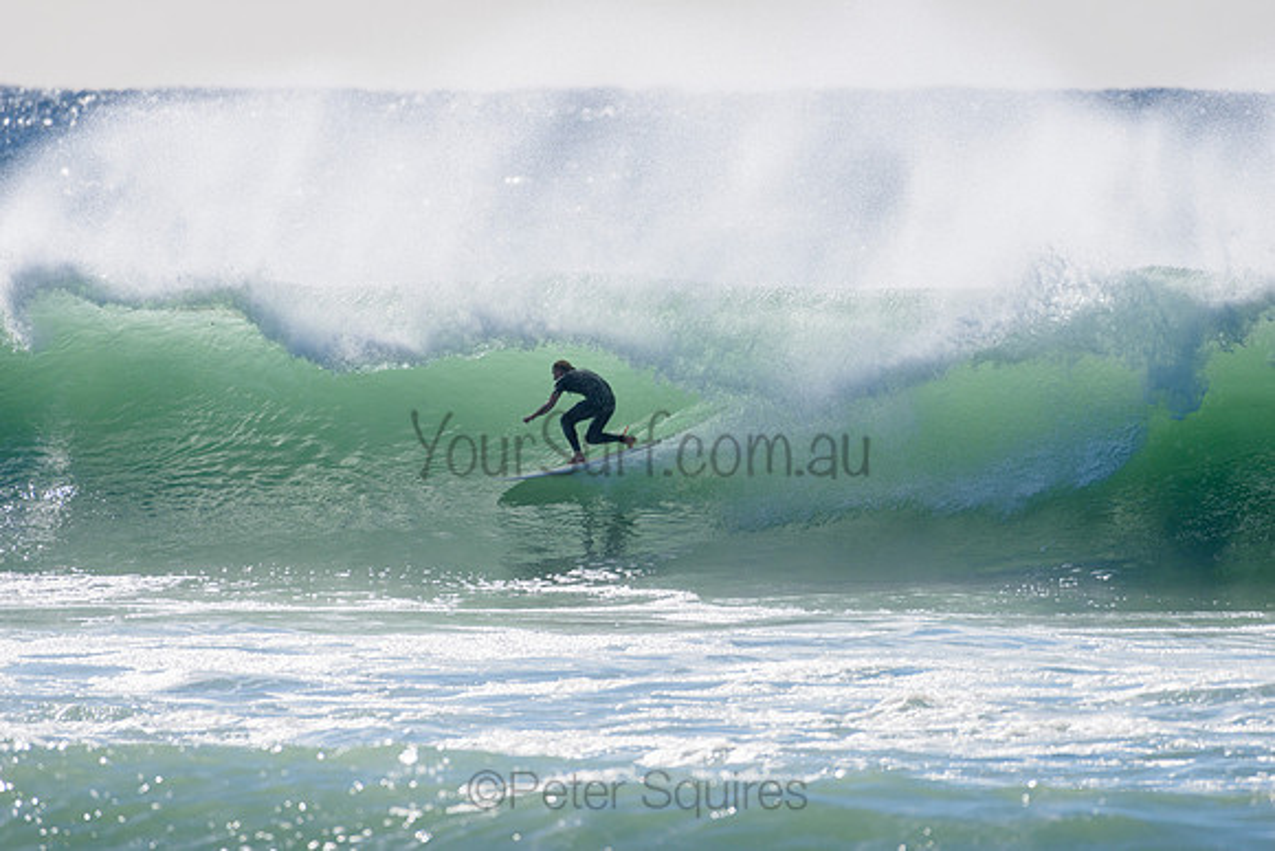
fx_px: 18085
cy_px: 426
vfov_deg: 2.7
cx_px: 645
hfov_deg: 4.0
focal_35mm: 511
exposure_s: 1/2000
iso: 160
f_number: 5.6
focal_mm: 500
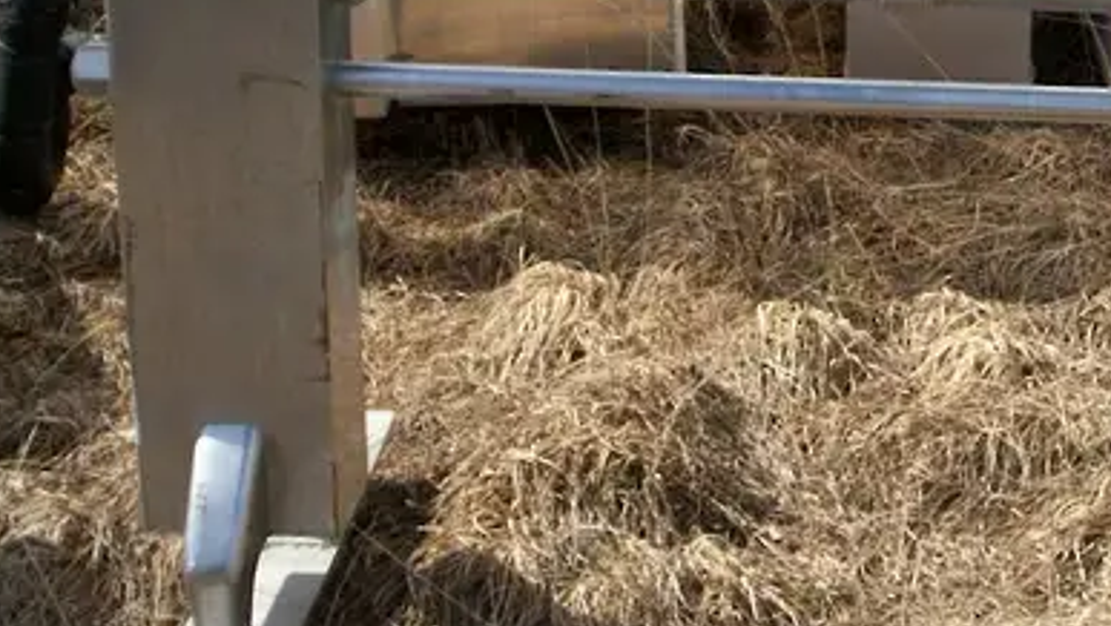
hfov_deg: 27.1
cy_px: -148
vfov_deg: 15.3
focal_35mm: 76
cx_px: 962
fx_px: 2240
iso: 100
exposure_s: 1/560
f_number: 4.5
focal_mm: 5.9
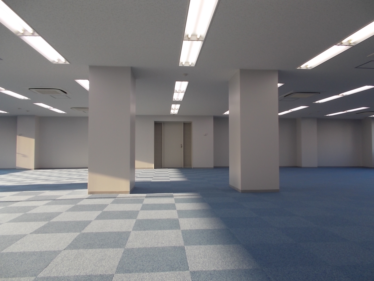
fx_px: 281
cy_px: 140
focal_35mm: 26
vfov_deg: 53.1
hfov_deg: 67.3
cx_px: 187
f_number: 3.2
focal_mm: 4.6
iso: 80
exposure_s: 1/160
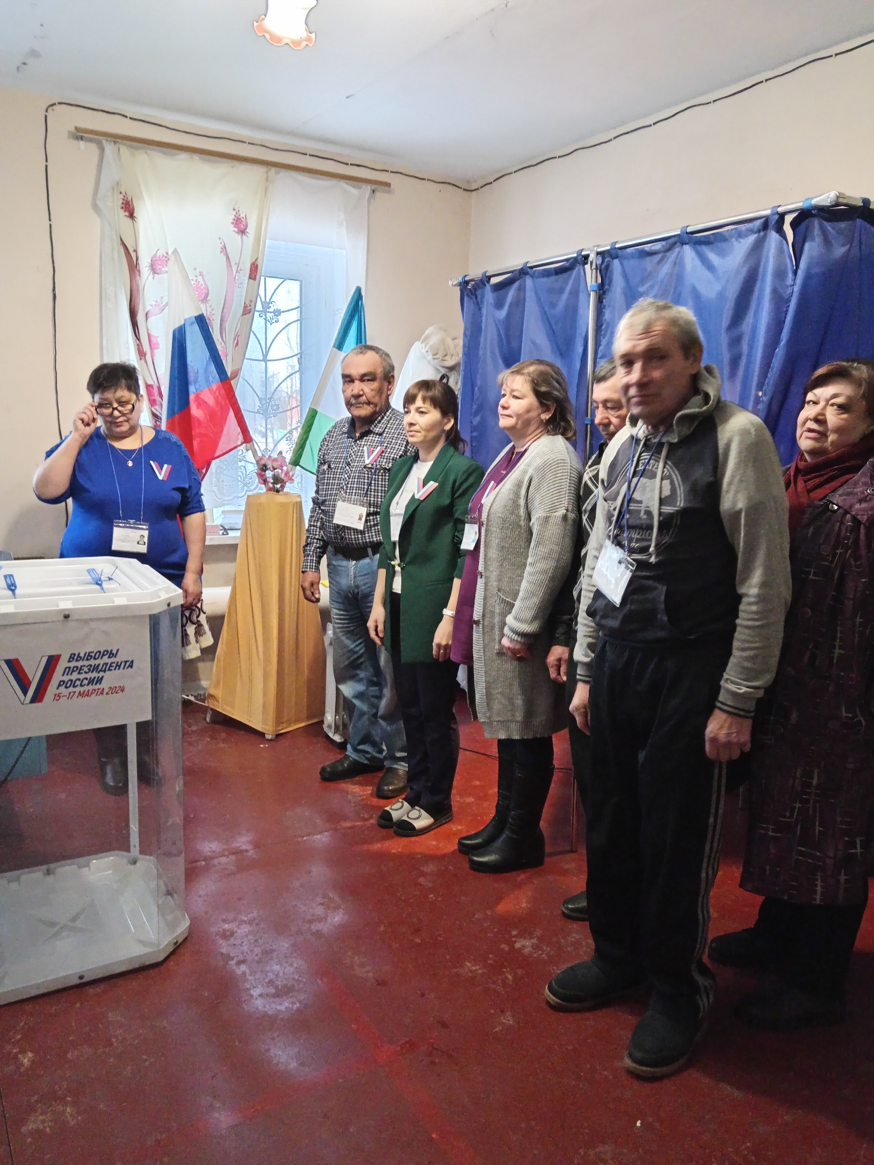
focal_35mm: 27
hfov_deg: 51.4
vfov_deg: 65.3
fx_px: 909
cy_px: 582
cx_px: 437
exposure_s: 1/33.3
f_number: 1.9
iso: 2011
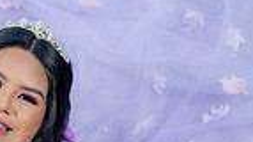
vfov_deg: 4.2
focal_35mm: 281
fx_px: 1883
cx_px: -7
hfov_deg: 7.6
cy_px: 323
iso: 125
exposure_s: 1/1250
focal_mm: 85
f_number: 1.8
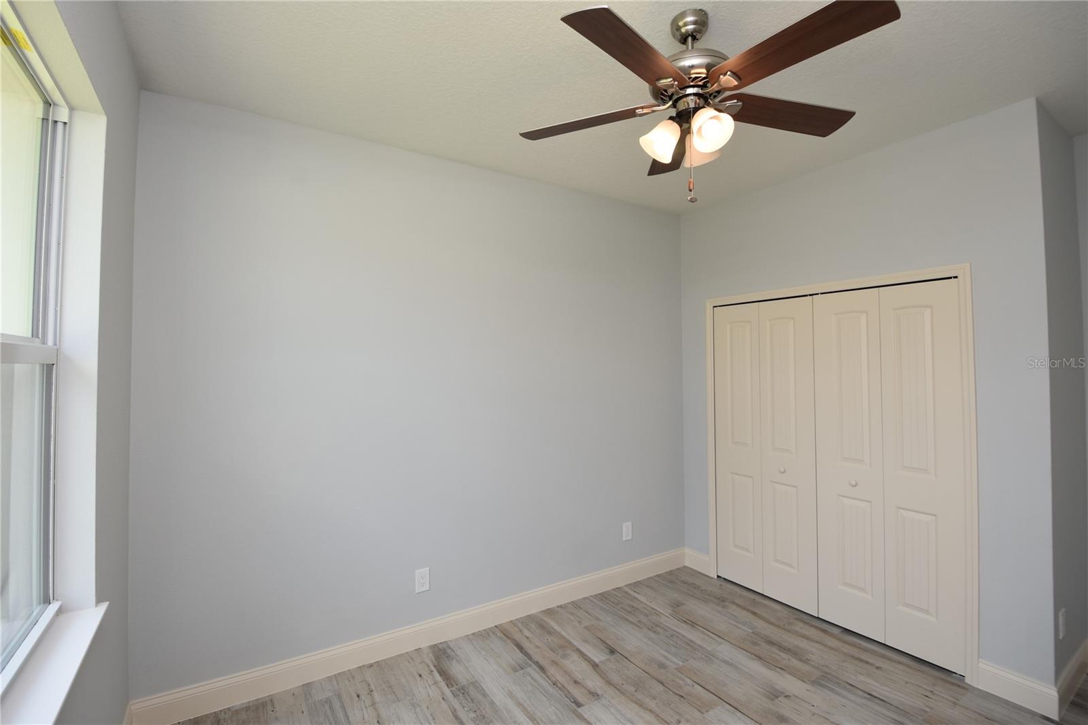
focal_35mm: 15
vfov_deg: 77.3
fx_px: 453
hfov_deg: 100.4
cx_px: 544
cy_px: 362
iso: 200
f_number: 5
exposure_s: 1/100
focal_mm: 10
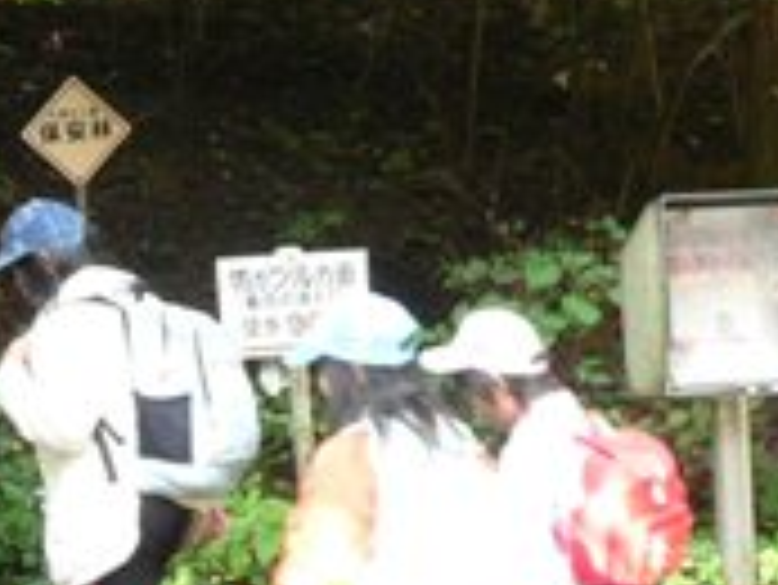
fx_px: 1867
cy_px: 320
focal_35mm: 83
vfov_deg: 17.8
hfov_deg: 23.3
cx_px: 189
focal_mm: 6
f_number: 2.8
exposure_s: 1/30
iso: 200
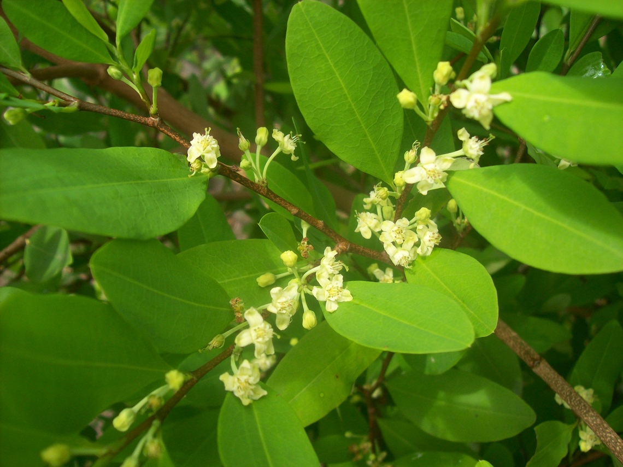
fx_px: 648
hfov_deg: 51.4
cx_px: 312
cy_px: 234
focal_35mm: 36
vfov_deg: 39.6
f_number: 2.7
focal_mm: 6
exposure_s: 1/323
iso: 80
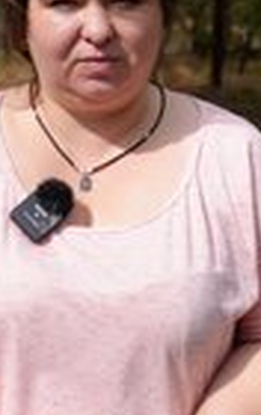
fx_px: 1020
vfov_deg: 22.9
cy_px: 141
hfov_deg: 14.5
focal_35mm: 90
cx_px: 77
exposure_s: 1/640
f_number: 4.5
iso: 80
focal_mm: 31
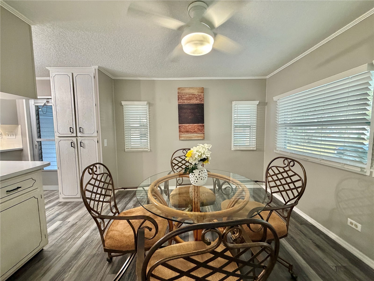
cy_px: 140
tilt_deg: -4.0
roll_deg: +1.5
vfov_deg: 85.7
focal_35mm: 14
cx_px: 187
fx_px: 151
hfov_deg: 102.1
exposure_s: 1/60
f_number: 2.2
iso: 400
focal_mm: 2.22
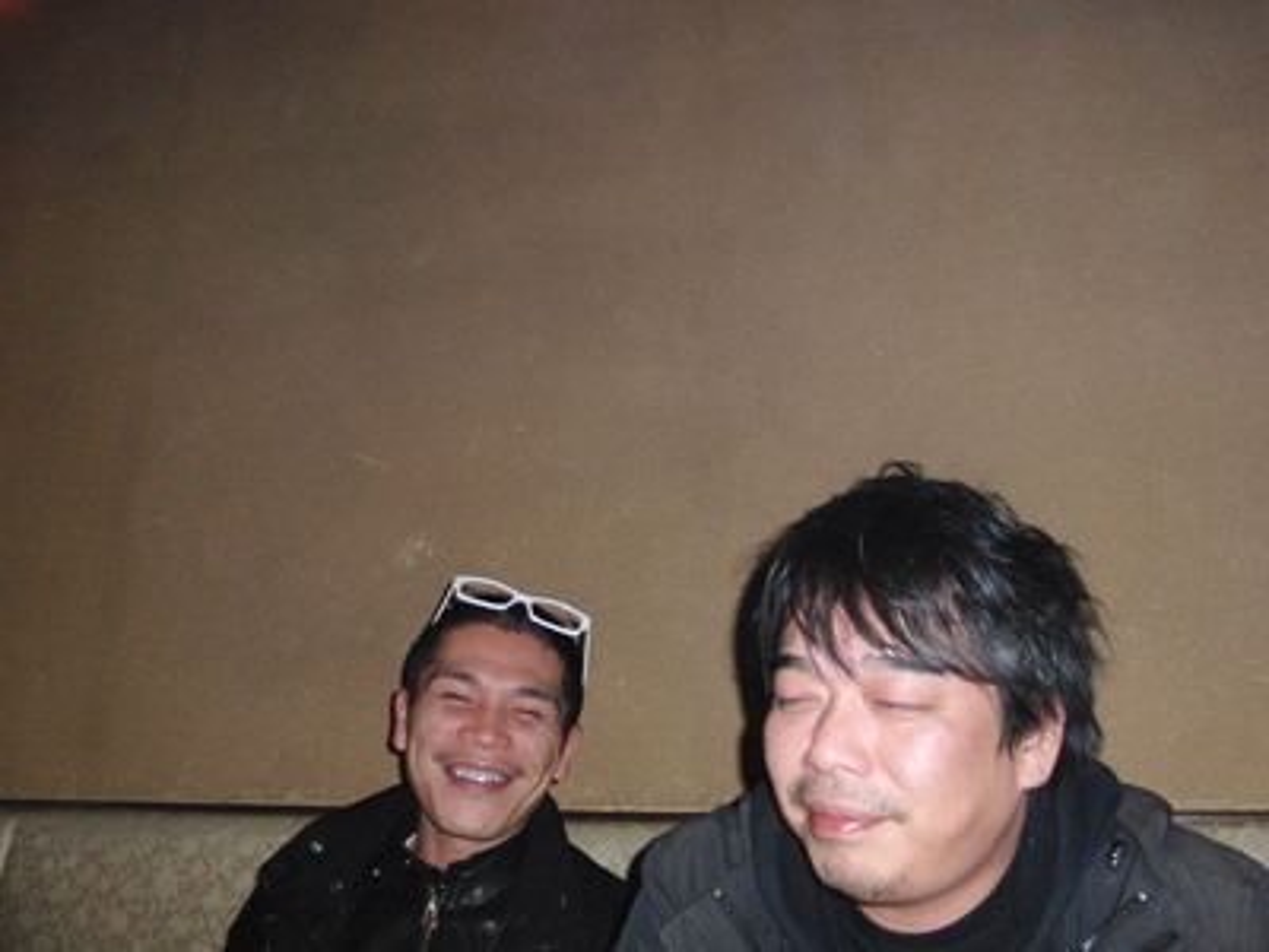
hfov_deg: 50.1
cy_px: 476
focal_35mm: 37
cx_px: 634
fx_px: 1356
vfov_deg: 38.7
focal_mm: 6.42
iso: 400
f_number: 3.6
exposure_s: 1/15
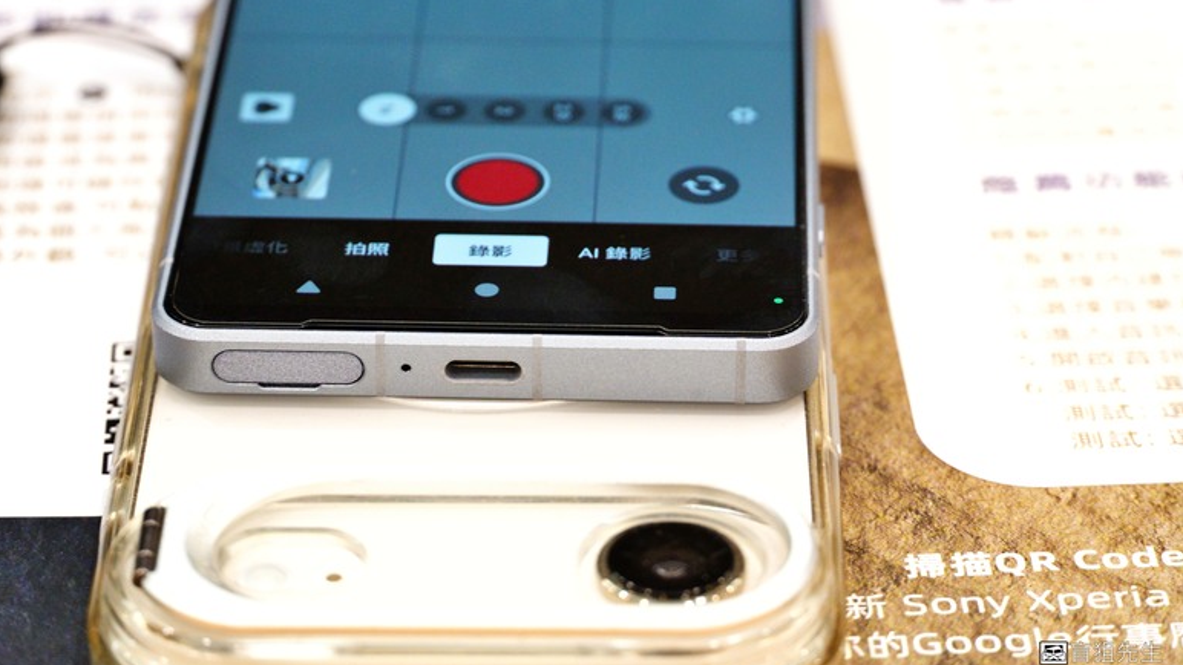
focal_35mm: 127
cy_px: 288
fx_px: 3983
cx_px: 588
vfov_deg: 9.5
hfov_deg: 16.9
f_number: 5.6
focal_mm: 80
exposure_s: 1/60
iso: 2000
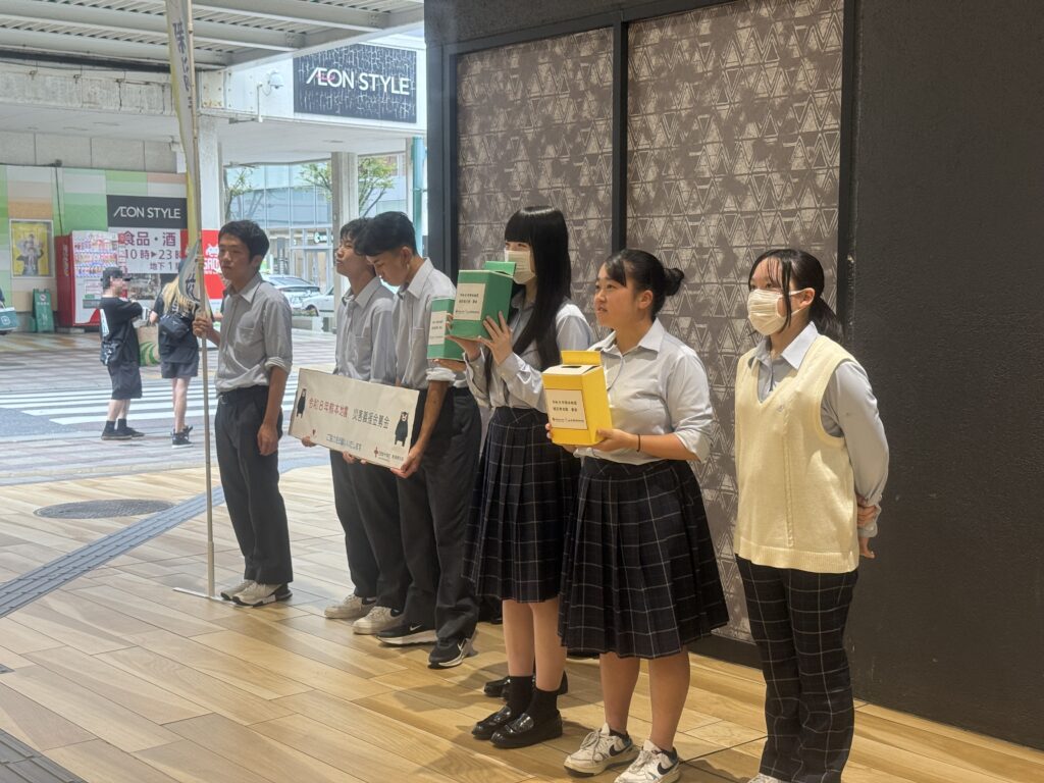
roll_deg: +0.5
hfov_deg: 39.7
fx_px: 1448
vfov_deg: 30.3
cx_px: 522
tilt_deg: -4.9
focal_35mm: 48
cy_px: 392
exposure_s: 1/100
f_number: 1.78
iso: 125
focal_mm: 6.76
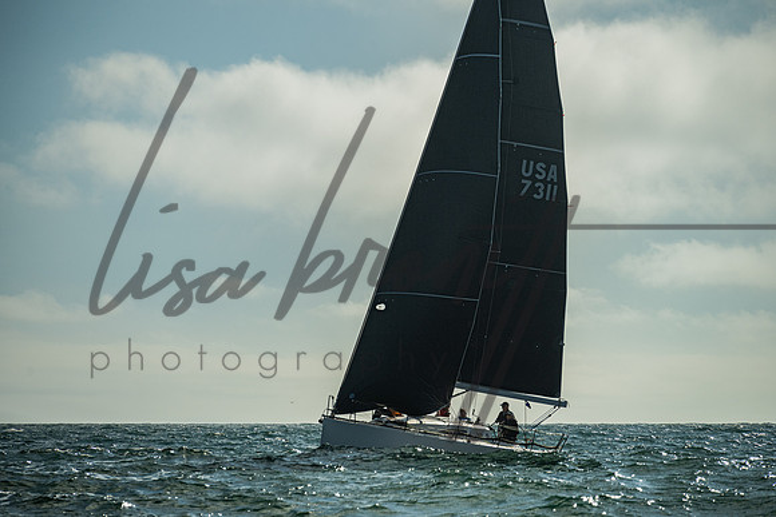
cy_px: 259
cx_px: 405
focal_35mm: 216
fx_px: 4656
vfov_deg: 6.4
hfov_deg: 9.5
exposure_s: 1/2000
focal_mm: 200
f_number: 6.3
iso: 250
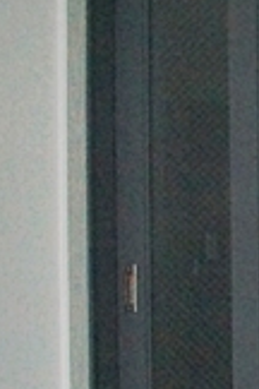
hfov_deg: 9.6
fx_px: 799
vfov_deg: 27.2
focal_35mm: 74
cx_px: 906
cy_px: 255
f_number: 16
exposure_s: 1/40
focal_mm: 10
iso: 3200
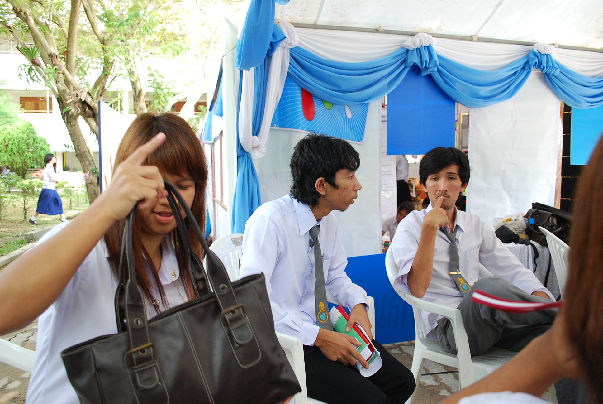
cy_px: 202
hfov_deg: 67.3
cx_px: 302
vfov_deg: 48.0
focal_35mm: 27
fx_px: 453
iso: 400
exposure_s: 1/160
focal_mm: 18
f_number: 4
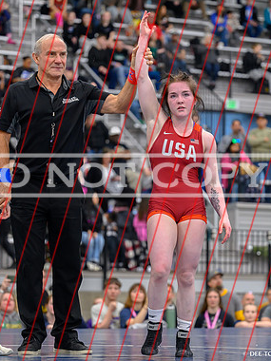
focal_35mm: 145
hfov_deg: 10.2
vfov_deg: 13.6
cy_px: 181
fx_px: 1514
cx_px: 148
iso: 1800
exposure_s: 1/800
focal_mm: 89
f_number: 2.8
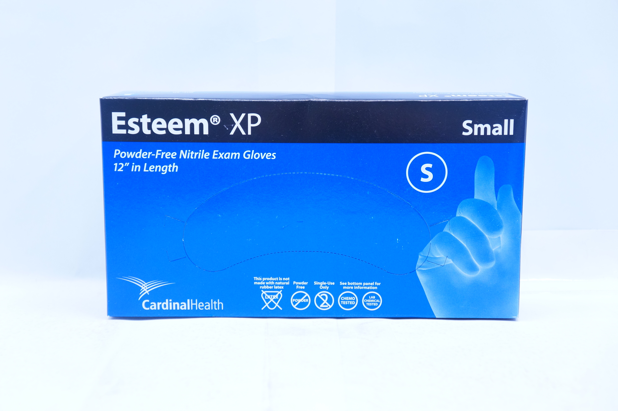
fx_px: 900
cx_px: 309
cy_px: 206
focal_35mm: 52
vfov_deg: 25.7
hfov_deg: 37.9
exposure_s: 1/125
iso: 800
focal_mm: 35
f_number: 4.5
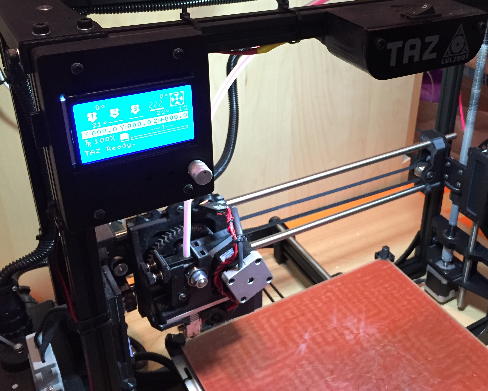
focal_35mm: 39
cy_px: 139
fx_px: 563
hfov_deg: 46.1
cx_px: 327
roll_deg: -3.4
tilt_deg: -27.3
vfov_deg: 37.9
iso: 250
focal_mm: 4.15
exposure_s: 1/24
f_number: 2.2
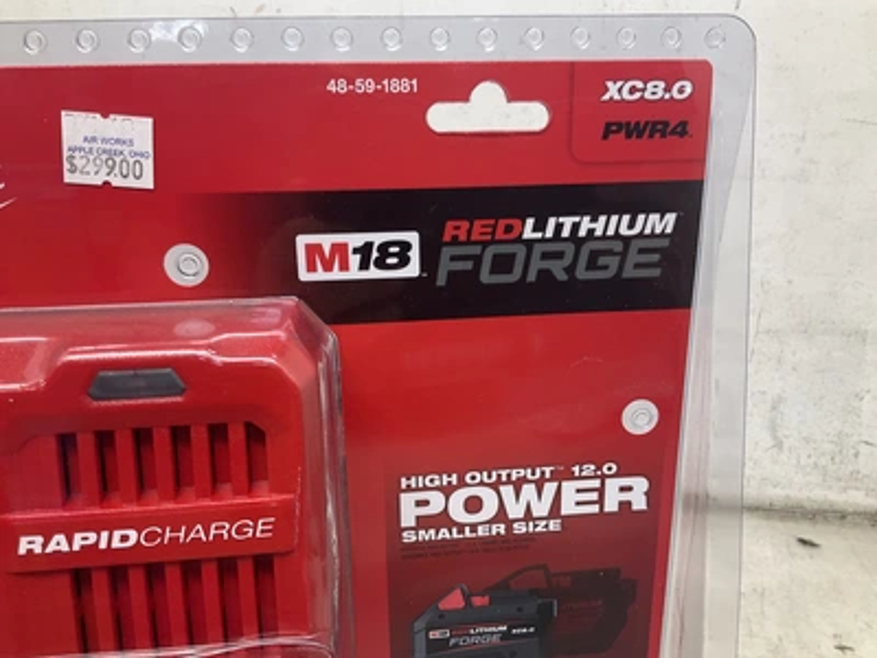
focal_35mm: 29
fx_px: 735
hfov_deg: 61.7
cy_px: 329
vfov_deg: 48.2
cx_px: 438
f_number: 1.8
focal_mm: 3
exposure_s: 1/60
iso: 40
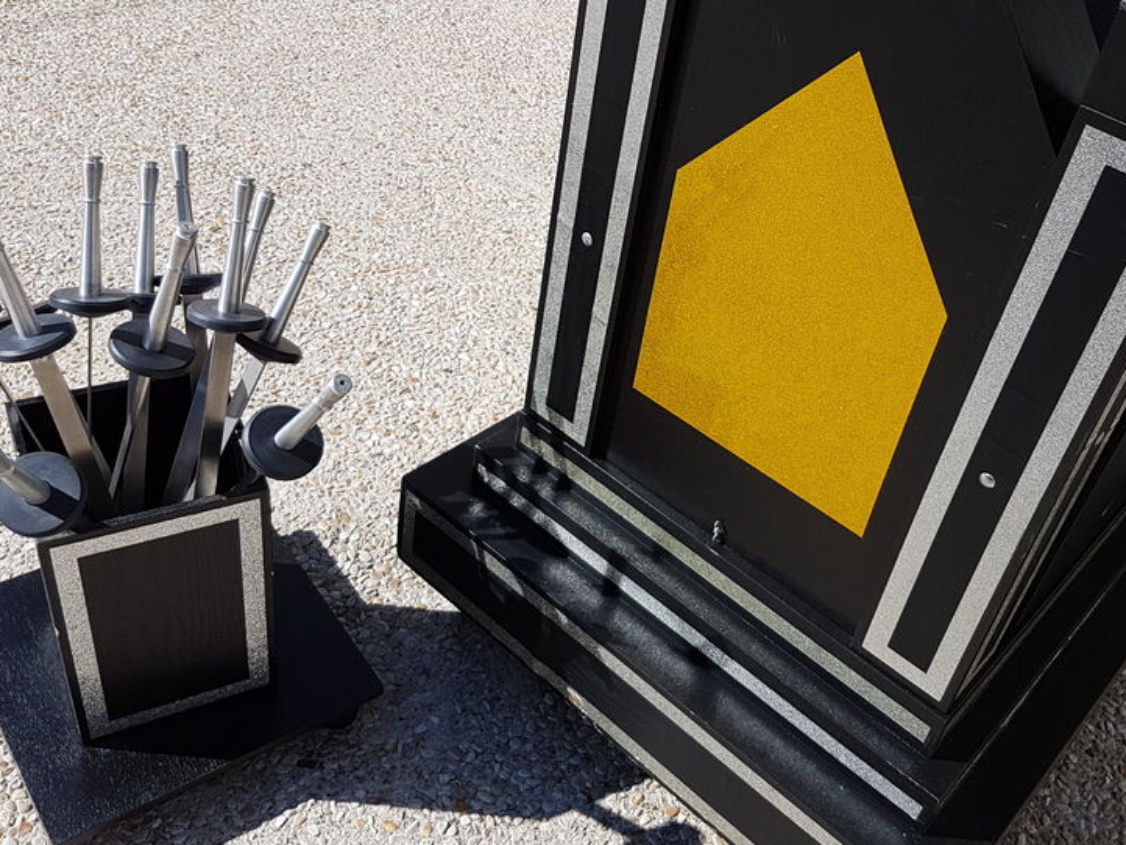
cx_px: 647
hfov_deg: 51.2
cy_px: 368
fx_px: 1171
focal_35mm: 36
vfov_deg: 39.6
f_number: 1.7
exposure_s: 1/1892
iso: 40
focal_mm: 4.2
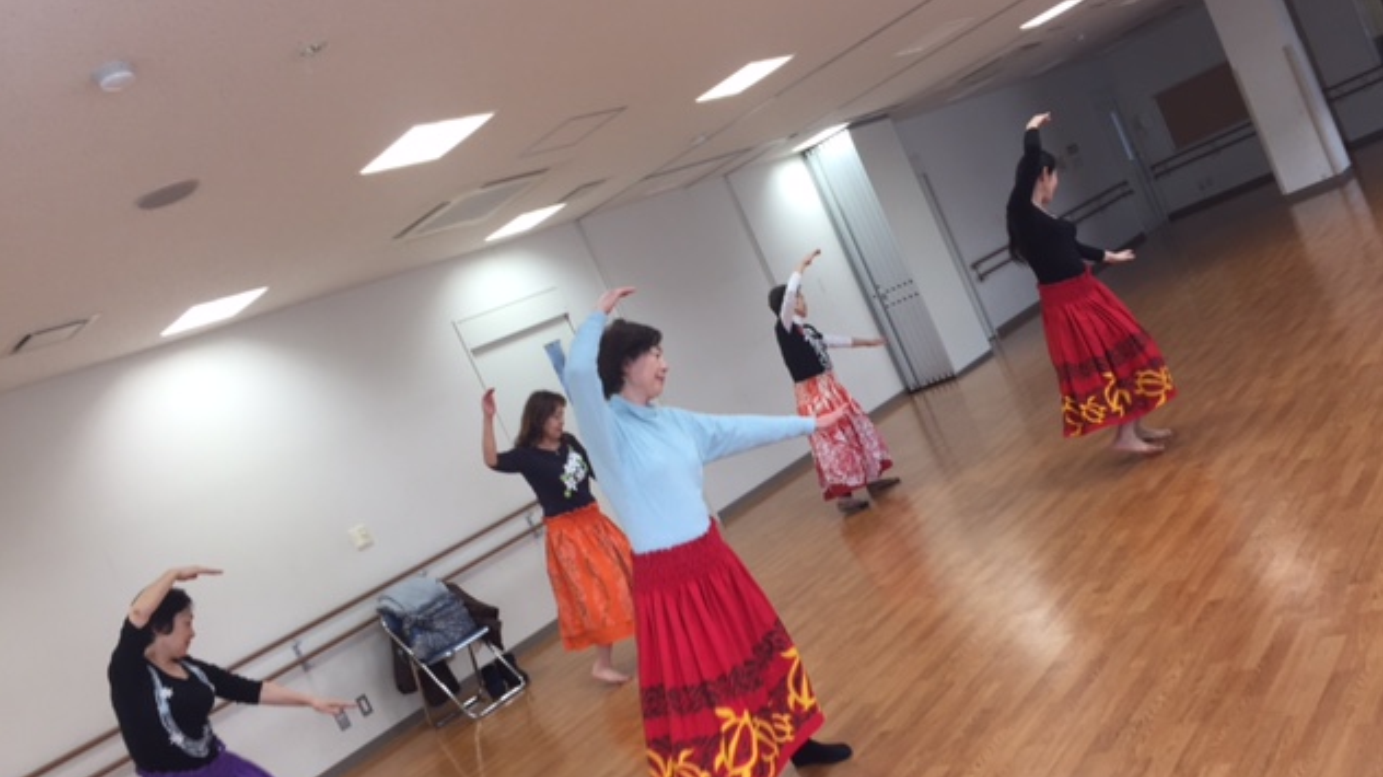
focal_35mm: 32
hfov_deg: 61.0
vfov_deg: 36.6
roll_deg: +25.0
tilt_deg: -5.3
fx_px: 1173
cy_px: 447
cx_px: 698
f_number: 2.2
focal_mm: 4.15
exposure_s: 1/60
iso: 40
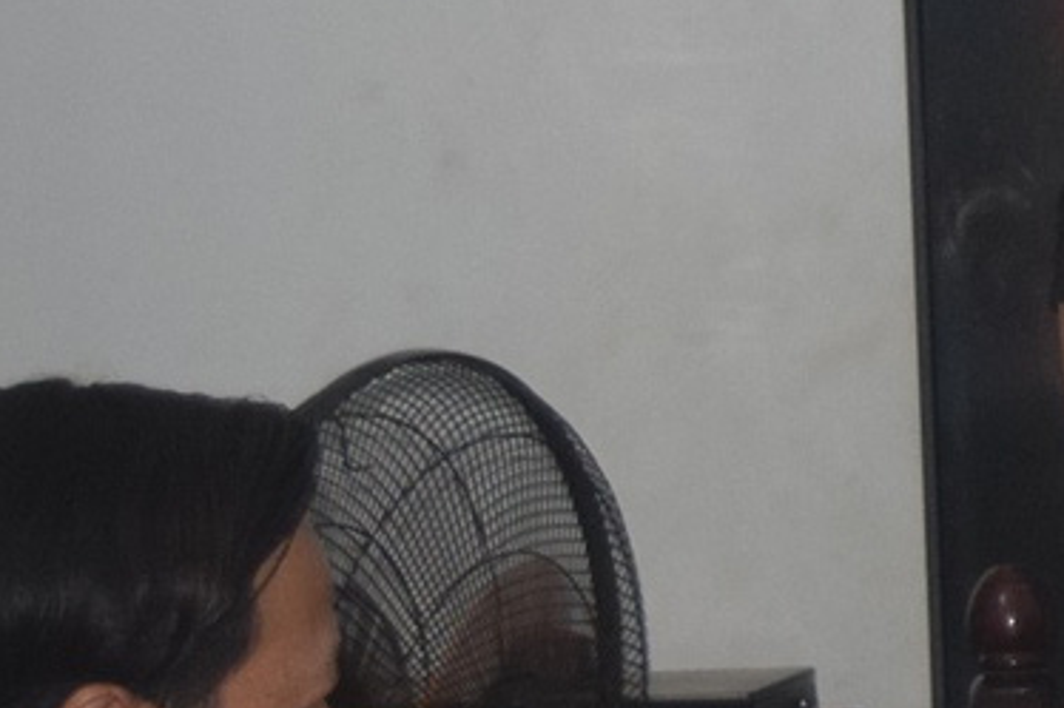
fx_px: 7592
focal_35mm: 257
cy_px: 360
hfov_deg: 7.7
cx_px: 2182
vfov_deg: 5.3
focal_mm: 32
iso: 800
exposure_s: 1/60
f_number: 4.5
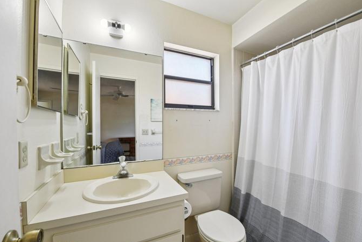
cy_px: 129
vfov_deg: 77.2
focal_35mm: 15
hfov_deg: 100.3
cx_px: 190
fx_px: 151
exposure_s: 1/30
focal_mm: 14
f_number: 8
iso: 400
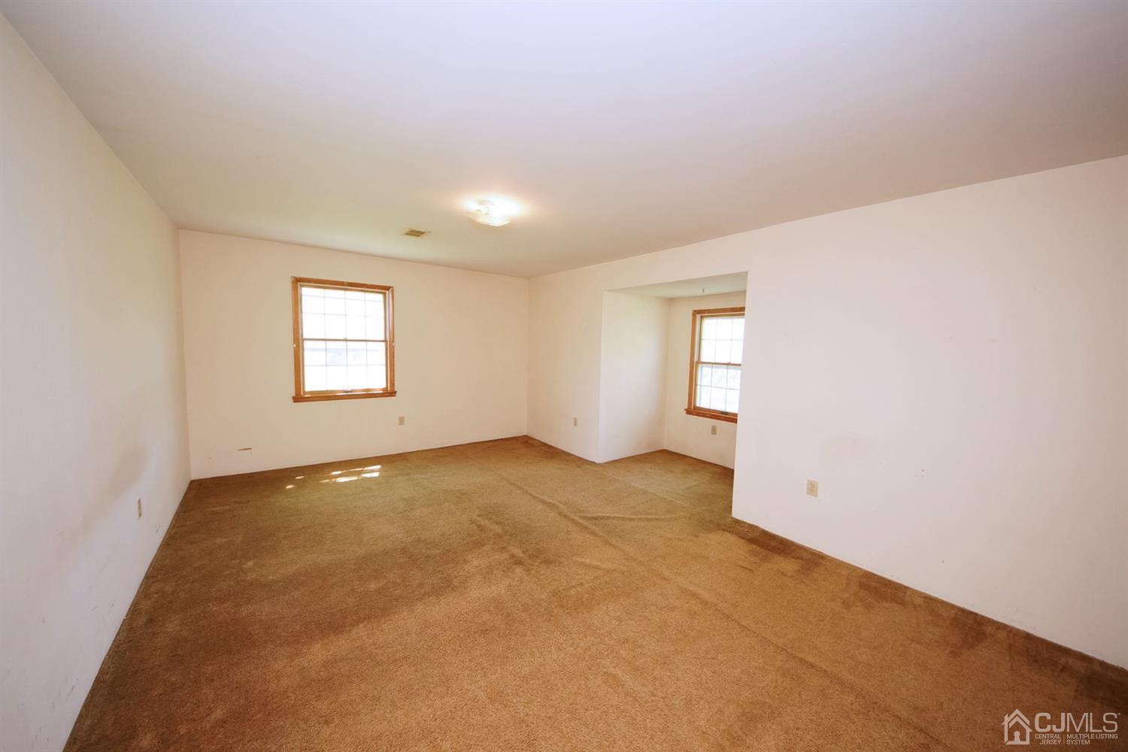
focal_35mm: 12
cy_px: 376
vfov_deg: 90.0
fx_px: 376
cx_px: 564
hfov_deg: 112.6
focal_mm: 8
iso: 800
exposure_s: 1/60
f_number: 4.5
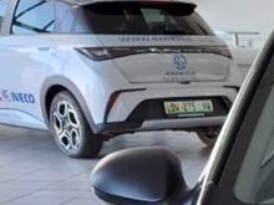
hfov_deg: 13.3
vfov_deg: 10.8
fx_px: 982
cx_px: 572
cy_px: 428
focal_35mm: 124
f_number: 1.8
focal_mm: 5.54
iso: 200
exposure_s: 1/100
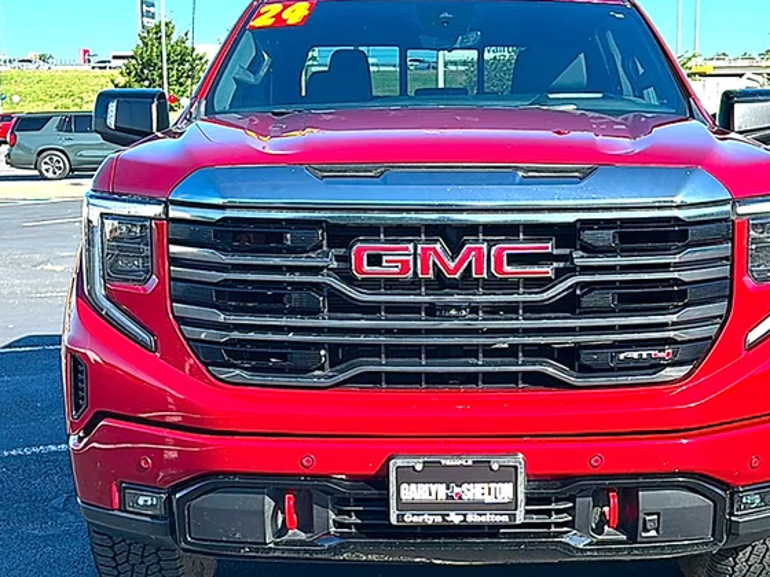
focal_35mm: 50
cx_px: 463
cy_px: 302
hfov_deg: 38.0
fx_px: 1112
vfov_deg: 29.1
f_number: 1.78
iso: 80
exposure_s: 1/1456
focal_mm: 6.86
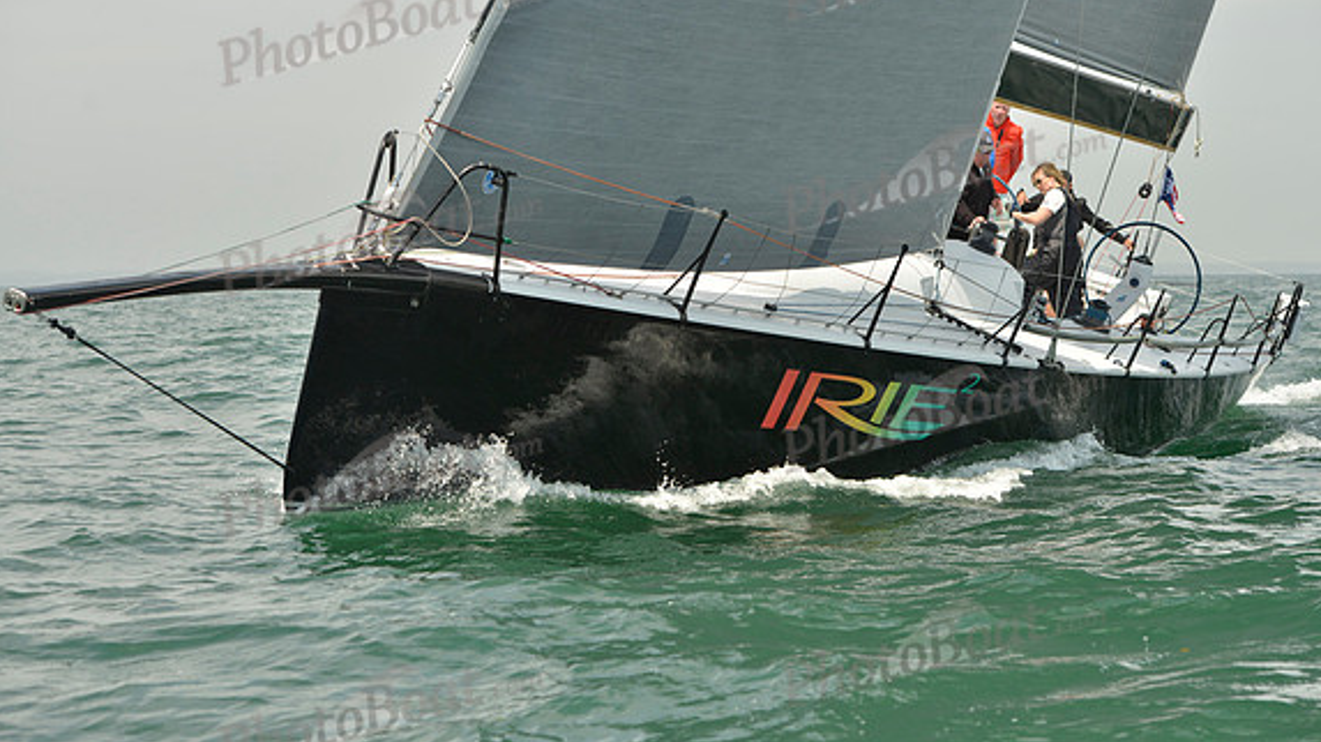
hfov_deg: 20.6
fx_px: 3642
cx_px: 664
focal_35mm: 104
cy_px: 326
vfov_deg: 11.6
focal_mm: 98
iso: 280
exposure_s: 1/1250
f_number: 6.3
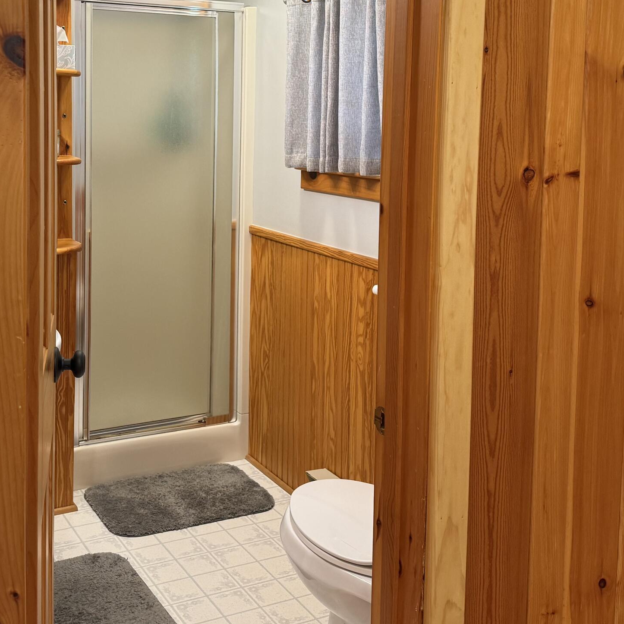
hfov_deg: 38.0
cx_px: 222
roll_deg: -1.1
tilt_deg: -4.6
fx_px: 897
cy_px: 166
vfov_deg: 37.5
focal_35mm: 44
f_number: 1.78
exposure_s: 1/60
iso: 200
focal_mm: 6.76
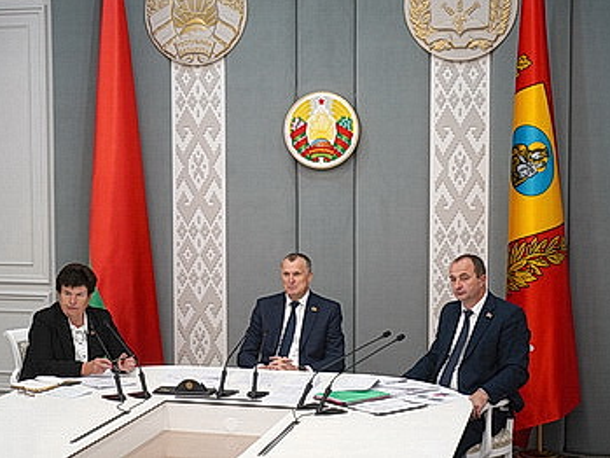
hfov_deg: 35.5
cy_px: 226
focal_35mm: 54
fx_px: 952
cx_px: 299
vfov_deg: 27.0
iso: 640
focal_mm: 49
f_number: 3.5
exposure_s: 1/125
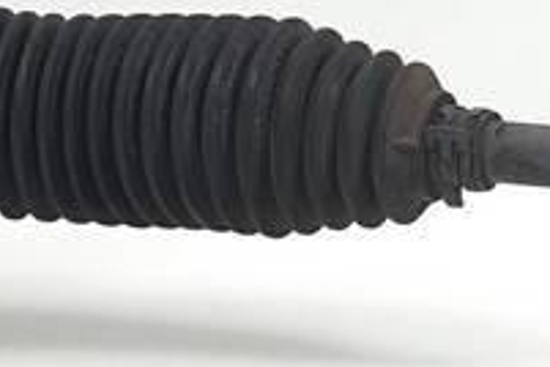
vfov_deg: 15.9
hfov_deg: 21.8
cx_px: 670
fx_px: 1314
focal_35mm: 86
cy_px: 196
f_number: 2.4
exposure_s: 1/212
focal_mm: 4.3
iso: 50
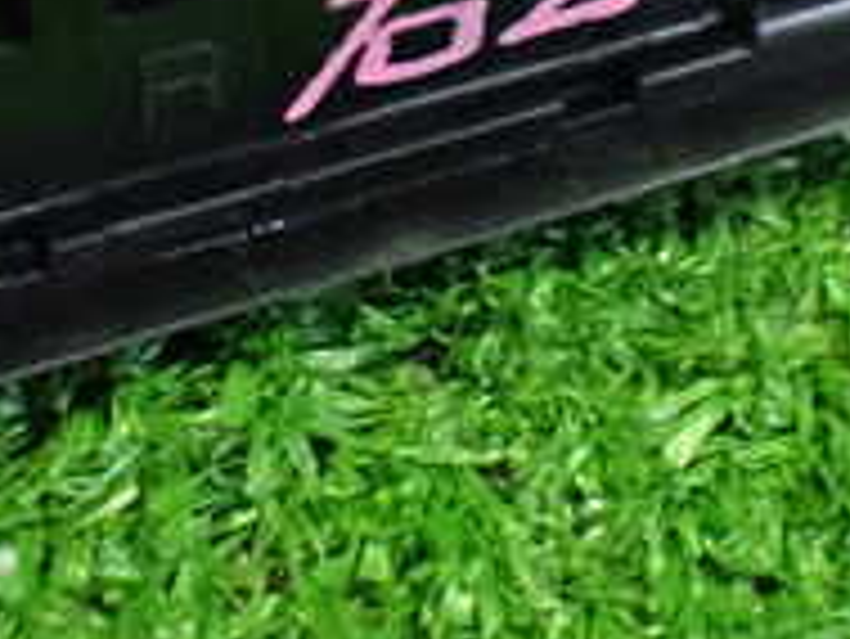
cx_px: 445
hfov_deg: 20.6
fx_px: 2334
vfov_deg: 14.9
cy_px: -176
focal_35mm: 95
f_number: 2.3
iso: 1250
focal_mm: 5.4
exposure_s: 1/30
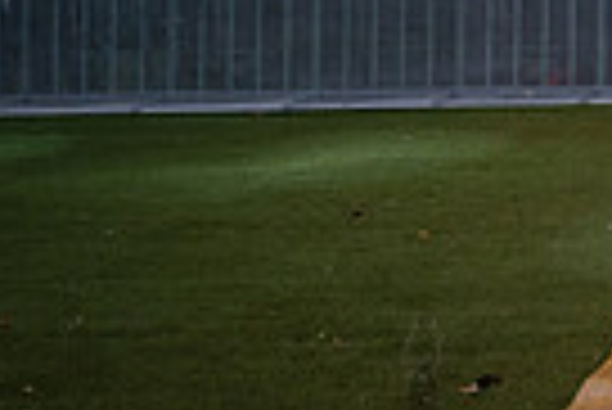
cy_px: -270
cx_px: 1287
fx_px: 2536
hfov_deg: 12.0
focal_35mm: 149
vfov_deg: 8.9
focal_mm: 35
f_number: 5.6
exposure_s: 1/1250
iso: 1000
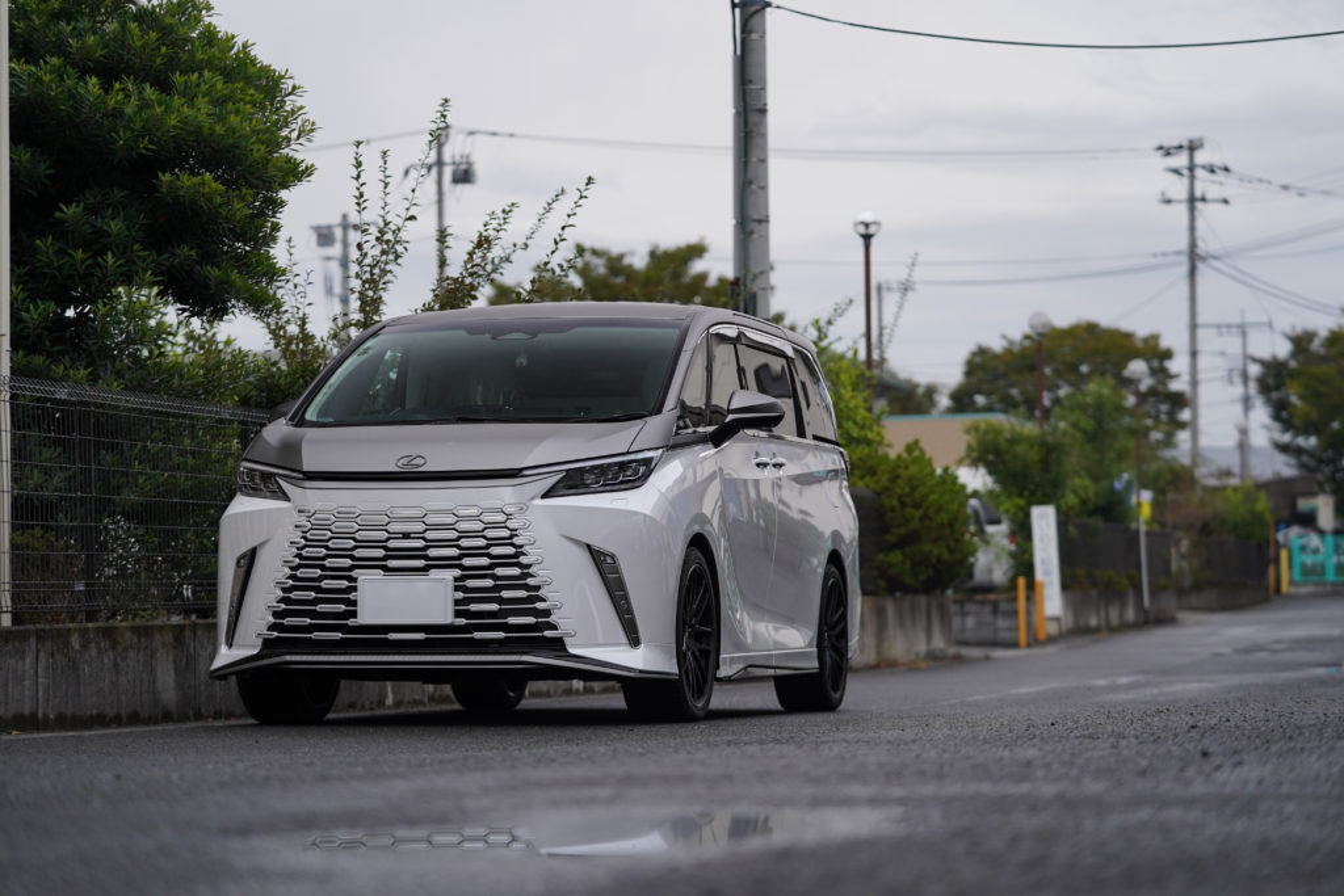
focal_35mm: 95
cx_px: 672
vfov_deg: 14.4
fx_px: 3547
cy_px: 448
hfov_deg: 21.5
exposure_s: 1/160
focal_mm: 95
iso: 500
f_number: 2.8
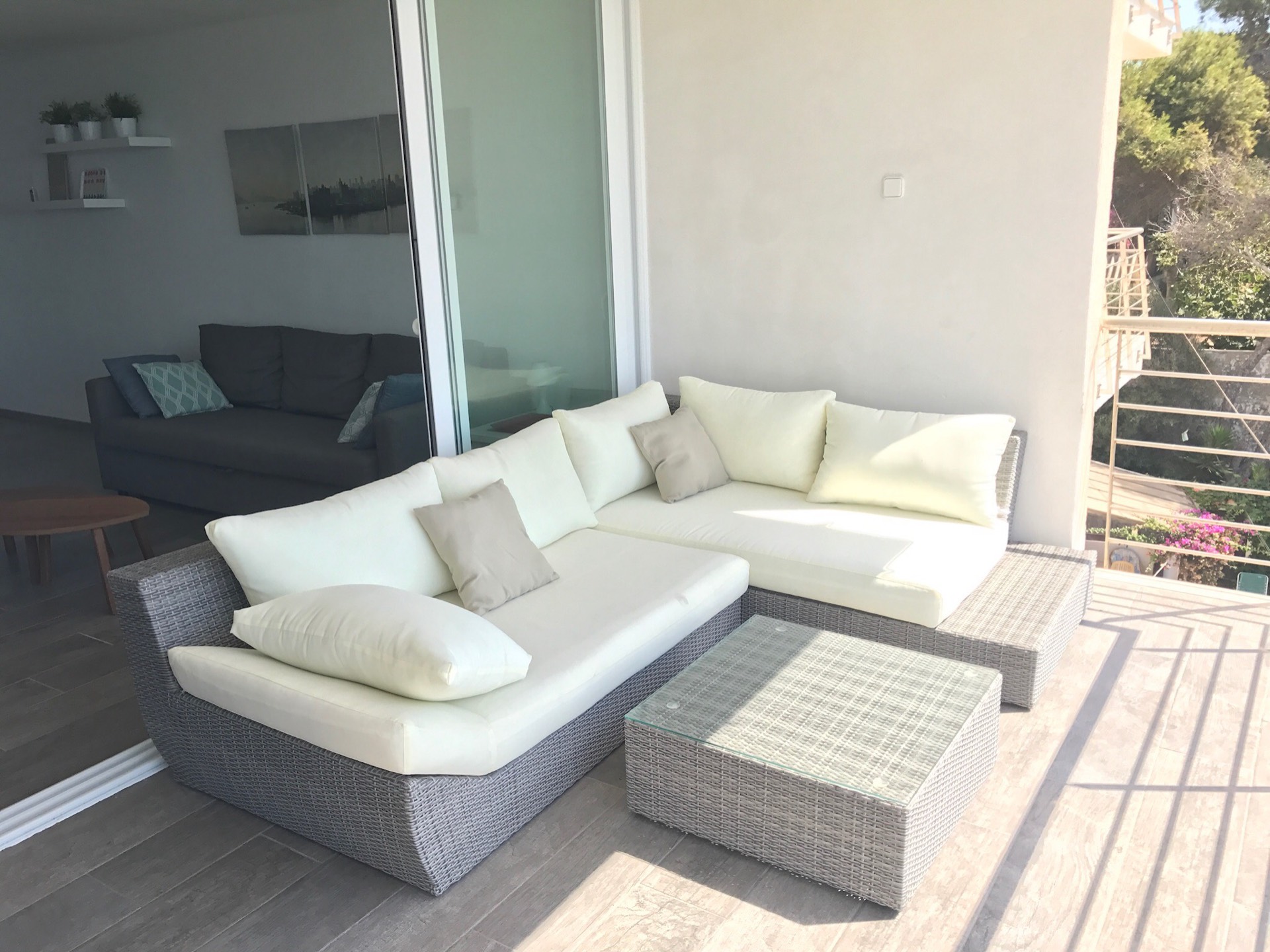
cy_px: 476
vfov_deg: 49.7
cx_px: 635
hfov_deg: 63.4
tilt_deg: -14.9
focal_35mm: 28
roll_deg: +2.1
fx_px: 1027
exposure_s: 1/598
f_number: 1.8
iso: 20
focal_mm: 3.99
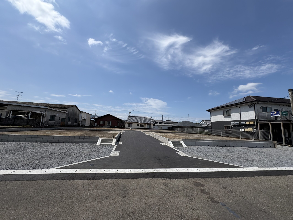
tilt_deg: +9.4
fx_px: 119
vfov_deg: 85.7
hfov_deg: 102.1
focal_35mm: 14
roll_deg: -1.4
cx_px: 146
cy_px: 110
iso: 50
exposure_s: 1/2985
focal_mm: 2.22
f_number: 2.2
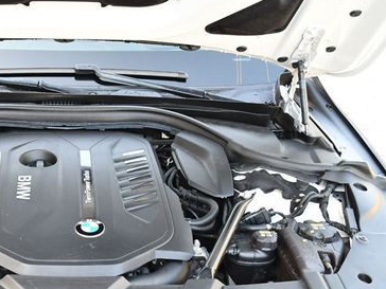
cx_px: 63
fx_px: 680
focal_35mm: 61
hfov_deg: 30.7
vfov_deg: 23.8
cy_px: 212
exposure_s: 1/250
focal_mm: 18
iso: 800
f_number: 3.5
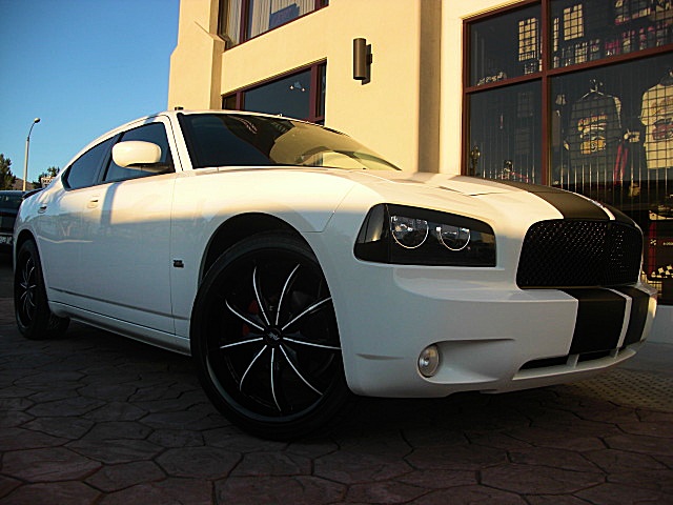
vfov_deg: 39.7
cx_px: 336
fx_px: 700
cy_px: 252
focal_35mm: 36
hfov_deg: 51.4
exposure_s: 1/500
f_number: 2.8
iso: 50
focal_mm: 6.3
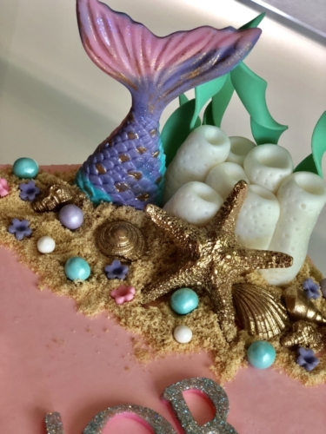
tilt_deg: -37.8
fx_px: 716
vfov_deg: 33.8
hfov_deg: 25.7
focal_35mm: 57
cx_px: 163
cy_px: 217
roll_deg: -21.9
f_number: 2.8
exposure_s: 1/60
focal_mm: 6.6
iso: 160
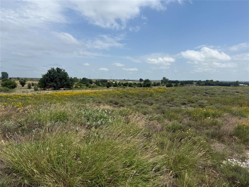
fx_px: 173
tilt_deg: -4.7
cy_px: 94
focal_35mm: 24
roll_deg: -1.1
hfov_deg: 71.6
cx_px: 124
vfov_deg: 56.8
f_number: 1.78
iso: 80
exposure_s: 1/8130
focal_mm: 6.76
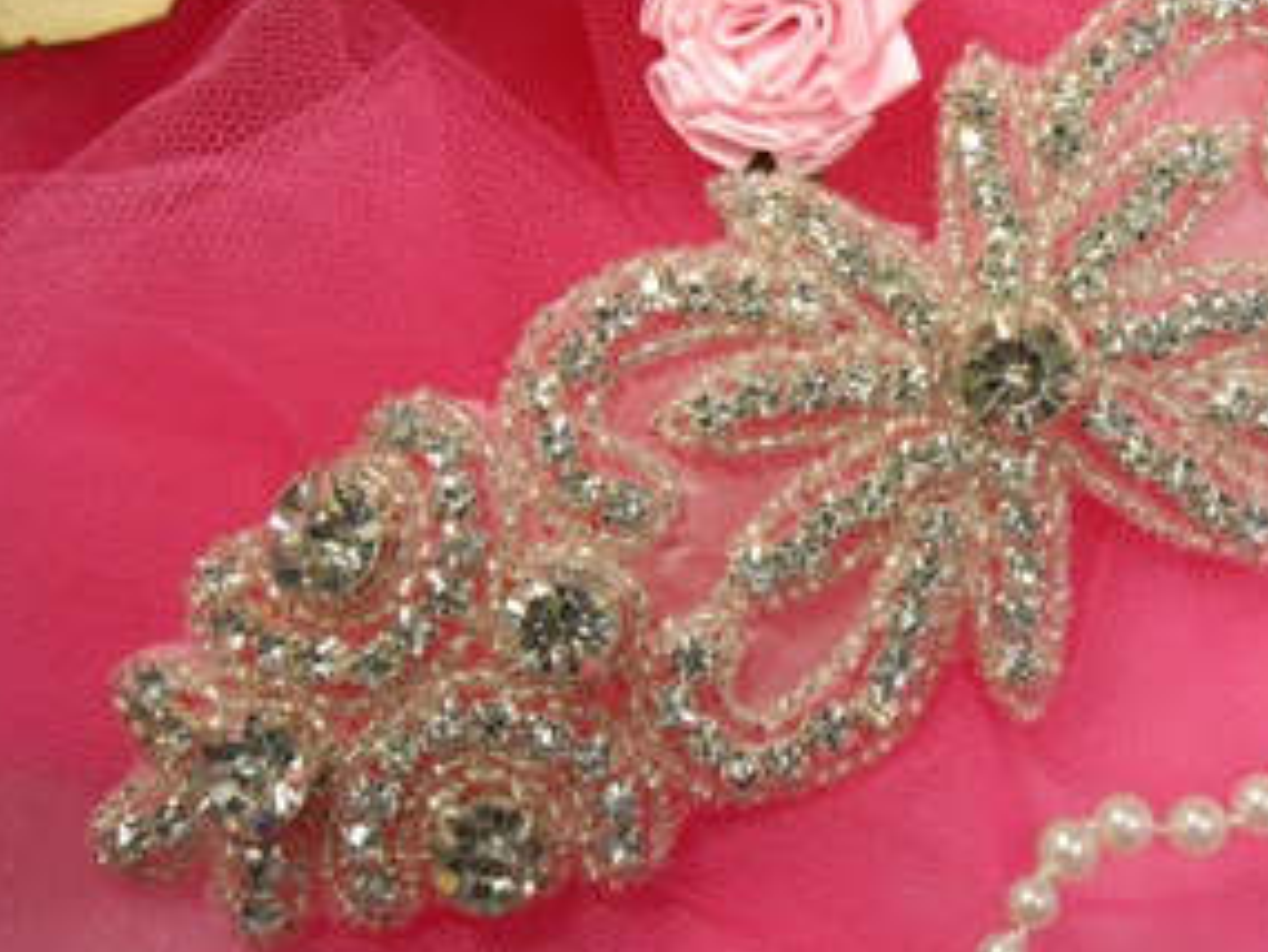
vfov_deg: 24.2
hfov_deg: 31.7
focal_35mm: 60
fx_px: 2199
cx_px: 928
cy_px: 231
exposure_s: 1/60
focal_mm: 6.5
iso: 80
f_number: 4.1
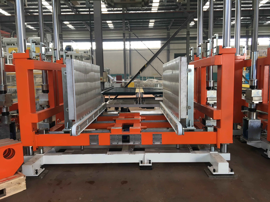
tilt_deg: -3.6
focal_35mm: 29
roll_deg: +1.2
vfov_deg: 48.2
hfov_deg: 61.7
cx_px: 135
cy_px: 101
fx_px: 226
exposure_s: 1/33
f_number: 2.2
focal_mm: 4.15
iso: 25
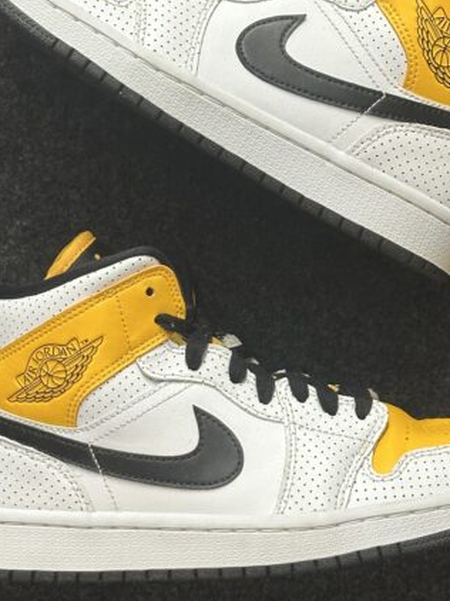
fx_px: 1579
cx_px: 239
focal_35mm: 91
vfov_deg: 21.5
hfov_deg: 16.2
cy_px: 243
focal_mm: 6.86
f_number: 1.78
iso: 250
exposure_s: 1/50
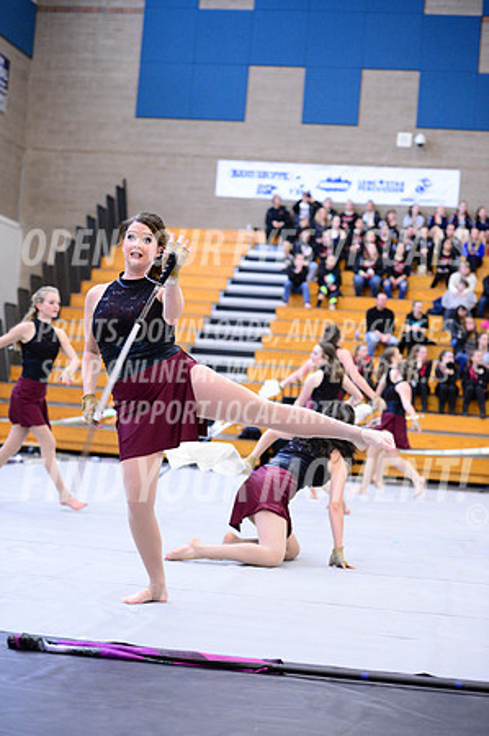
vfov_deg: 28.9
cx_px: 244
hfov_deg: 19.4
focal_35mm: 70
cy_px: 368
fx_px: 1429
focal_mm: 70
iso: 6400
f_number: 2.8
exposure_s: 1/320
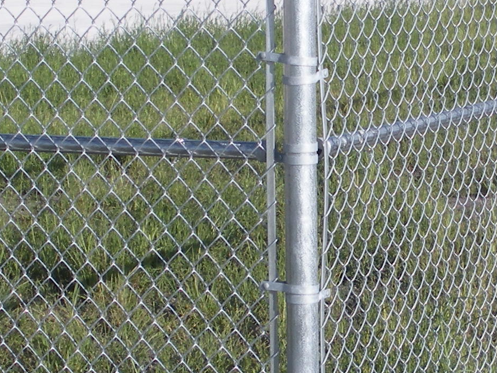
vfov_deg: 10.5
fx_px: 2025
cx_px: 467
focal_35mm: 141
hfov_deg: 13.8
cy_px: 135
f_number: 3.5
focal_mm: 6.3
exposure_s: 1/565
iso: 64
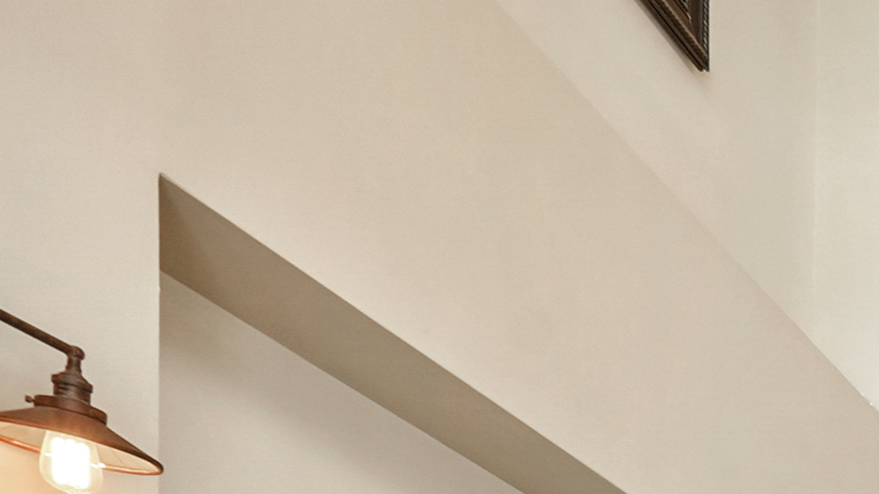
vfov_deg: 14.2
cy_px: 1115
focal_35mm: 64
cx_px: 1539
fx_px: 1492
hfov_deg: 22.0
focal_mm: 10
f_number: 10
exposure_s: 1
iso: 100
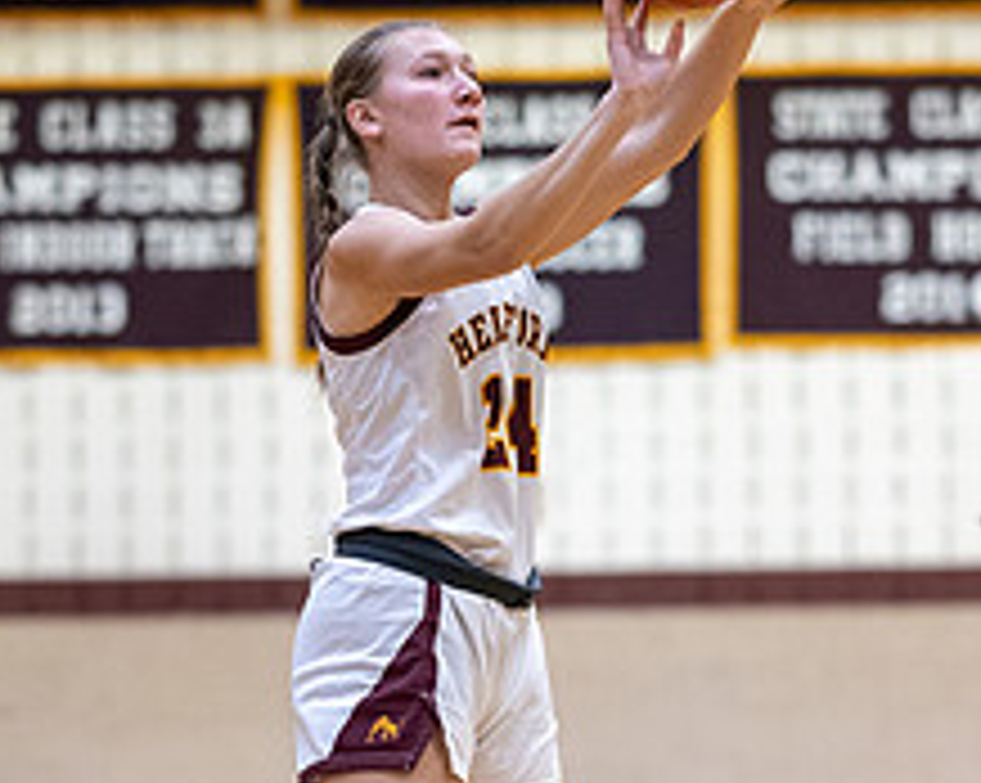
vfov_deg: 5.2
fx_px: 8586
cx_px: 484
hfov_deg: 6.5
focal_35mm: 296
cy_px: 679
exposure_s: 1/1250
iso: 1600
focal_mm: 85
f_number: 1.8
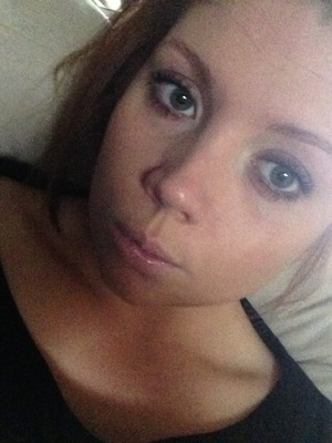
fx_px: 448
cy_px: 222
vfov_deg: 52.6
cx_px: 166
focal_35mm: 35
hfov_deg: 40.7
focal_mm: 2.18
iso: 1000
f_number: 2.4
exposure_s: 1/15
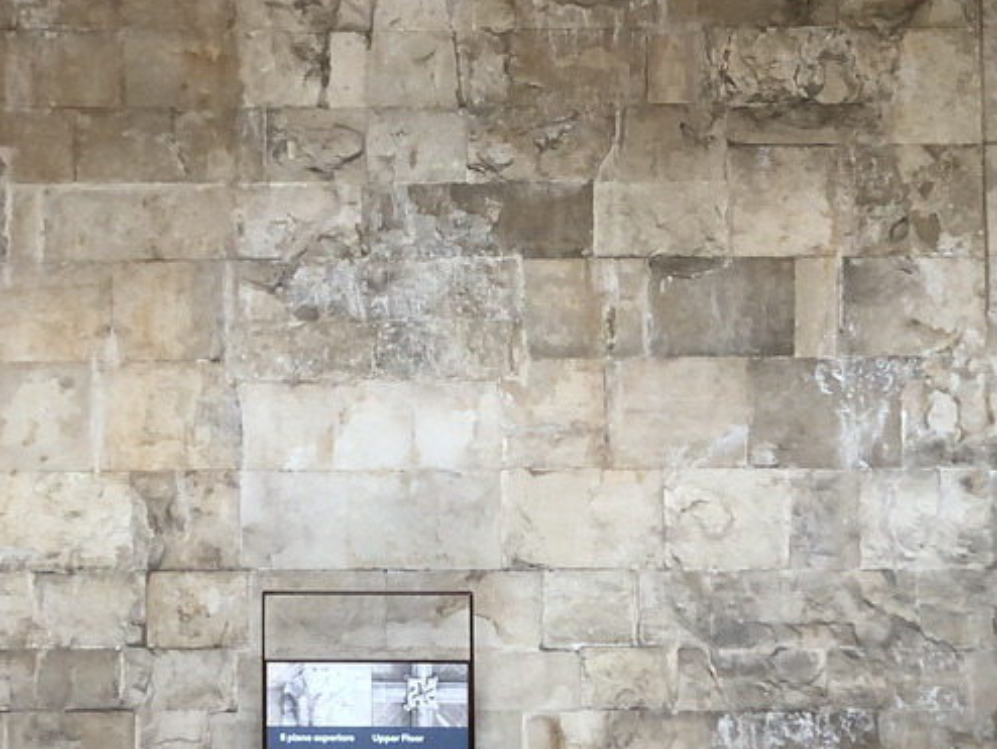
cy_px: 380
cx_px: 274
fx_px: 1959
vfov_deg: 21.6
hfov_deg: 28.2
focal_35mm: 68
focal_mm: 4
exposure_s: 1/20
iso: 32
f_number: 1.8
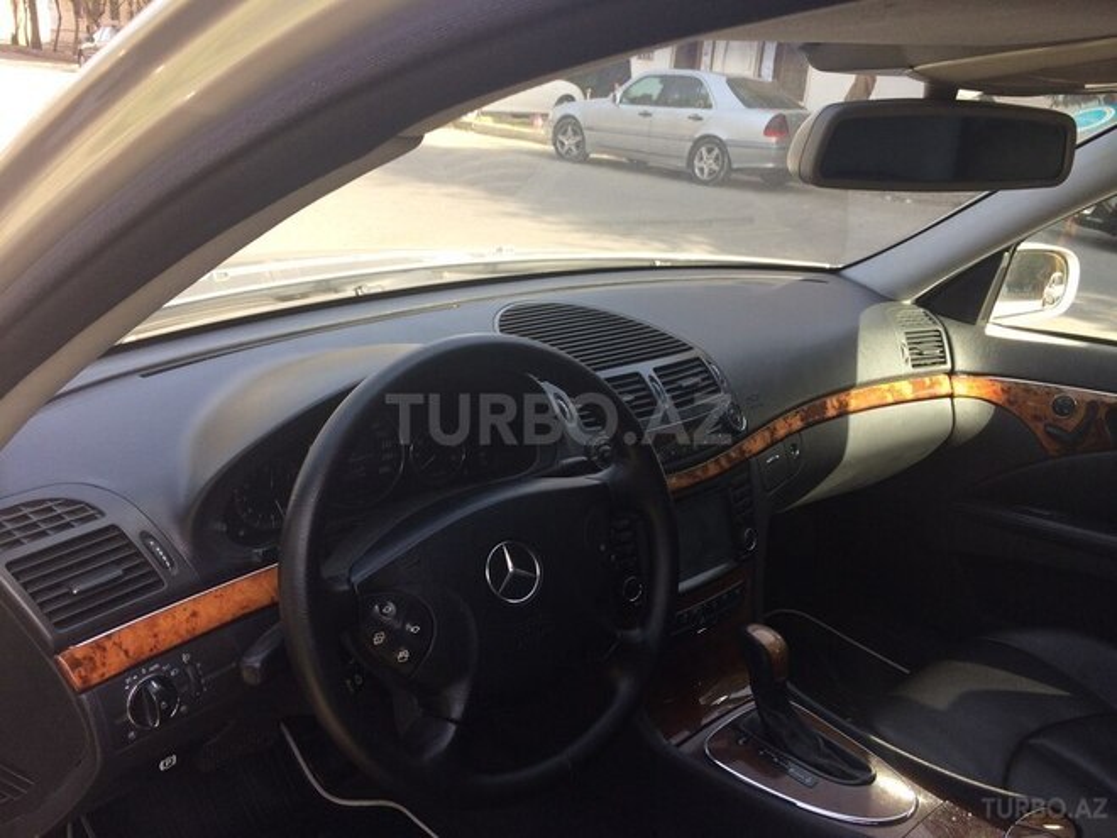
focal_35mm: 29
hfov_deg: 61.7
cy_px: 419
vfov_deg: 48.2
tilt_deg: -21.6
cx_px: 558
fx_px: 936
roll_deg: -5.1
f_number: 2.2
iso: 32
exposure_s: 1/193
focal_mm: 4.15
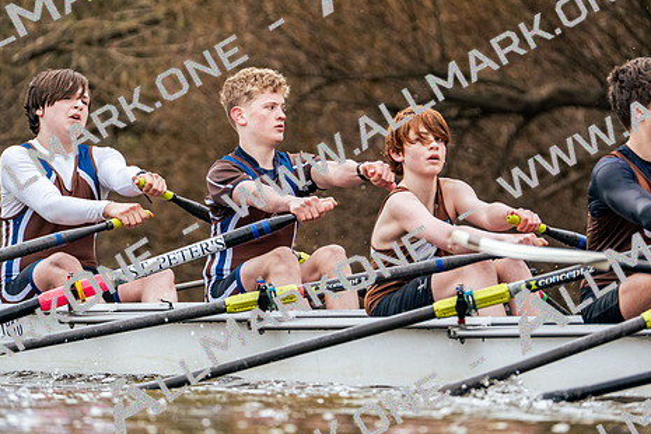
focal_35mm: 749
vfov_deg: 1.8
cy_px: 222
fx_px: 13543
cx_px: 395
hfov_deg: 2.8
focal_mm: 600
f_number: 6.3
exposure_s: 1/2000
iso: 2000
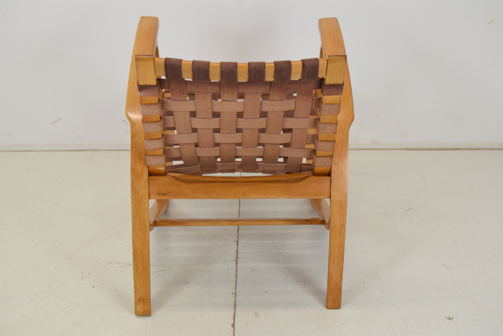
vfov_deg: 22.7
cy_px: 168
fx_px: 839
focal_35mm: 60
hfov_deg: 33.4
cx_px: 252
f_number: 7.1
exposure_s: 1/200
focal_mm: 40
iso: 1600
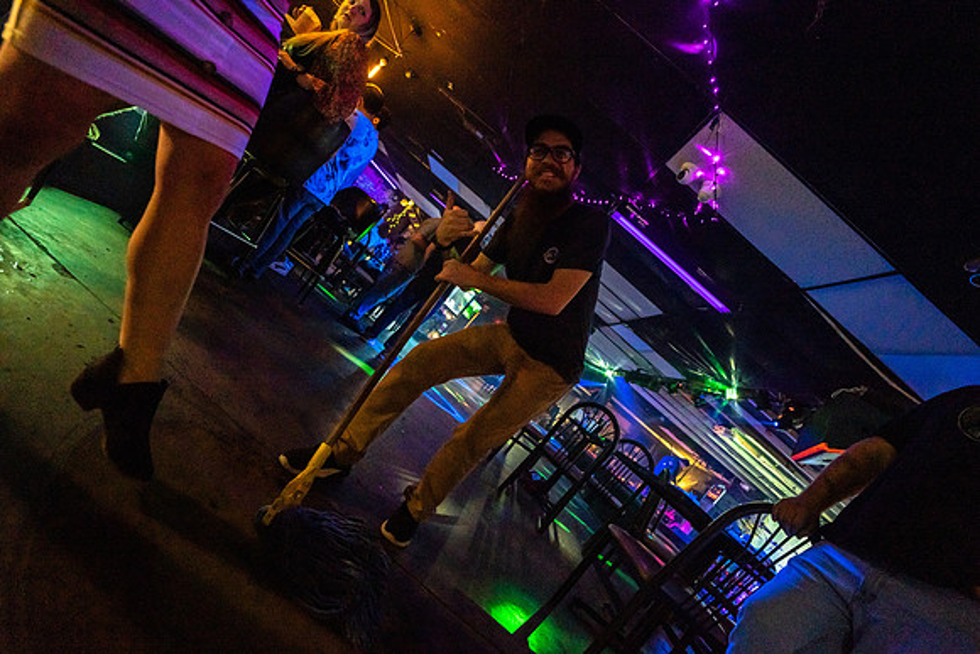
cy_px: 327
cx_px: 490
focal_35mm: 14
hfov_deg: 104.2
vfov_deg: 81.2
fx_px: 381
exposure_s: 1/250
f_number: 2.8
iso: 3200
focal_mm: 14
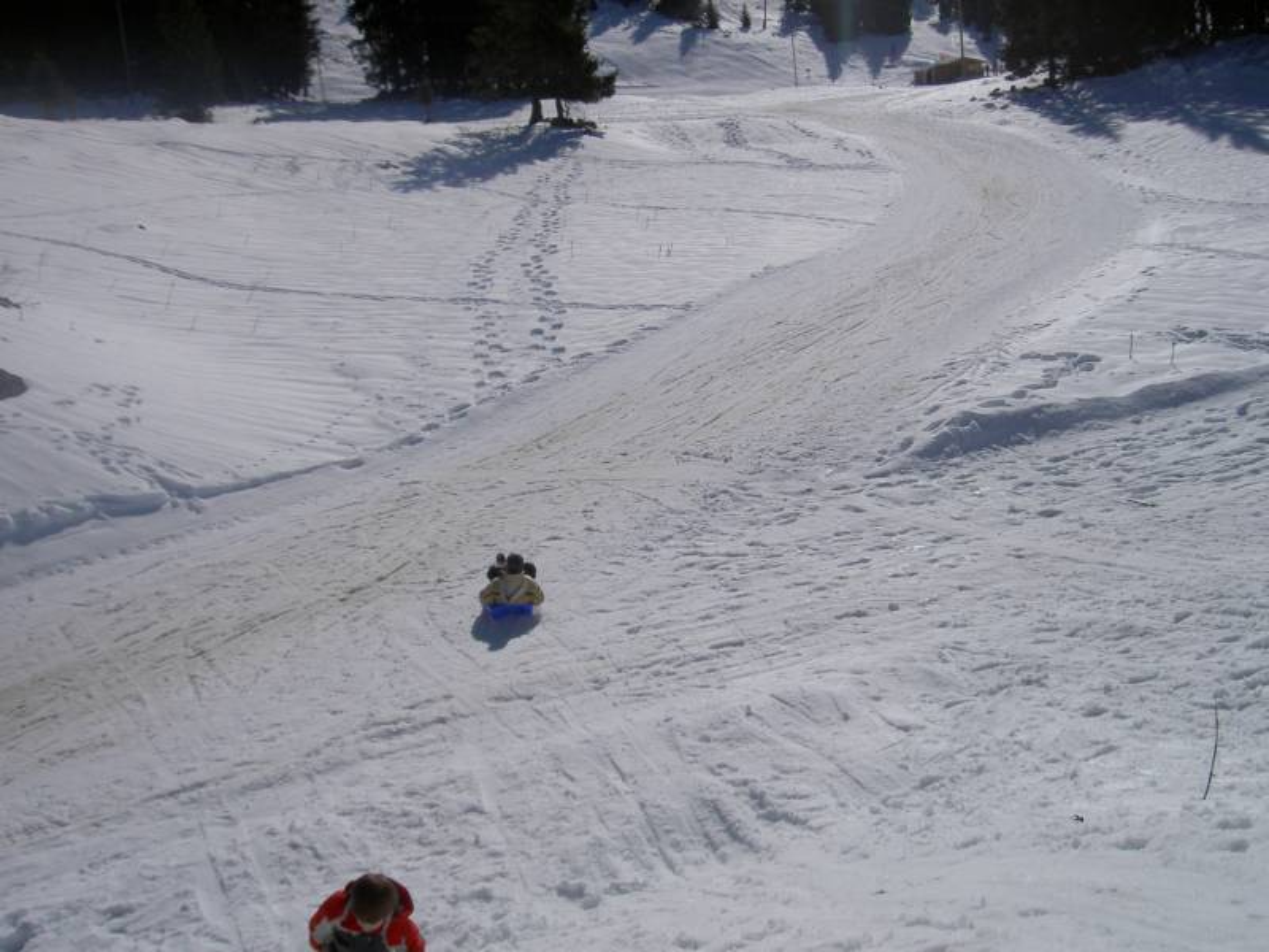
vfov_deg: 36.8
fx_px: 1430
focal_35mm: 39
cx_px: 634
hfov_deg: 47.9
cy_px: 476
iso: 100
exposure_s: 1/2000
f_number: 4.7
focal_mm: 8
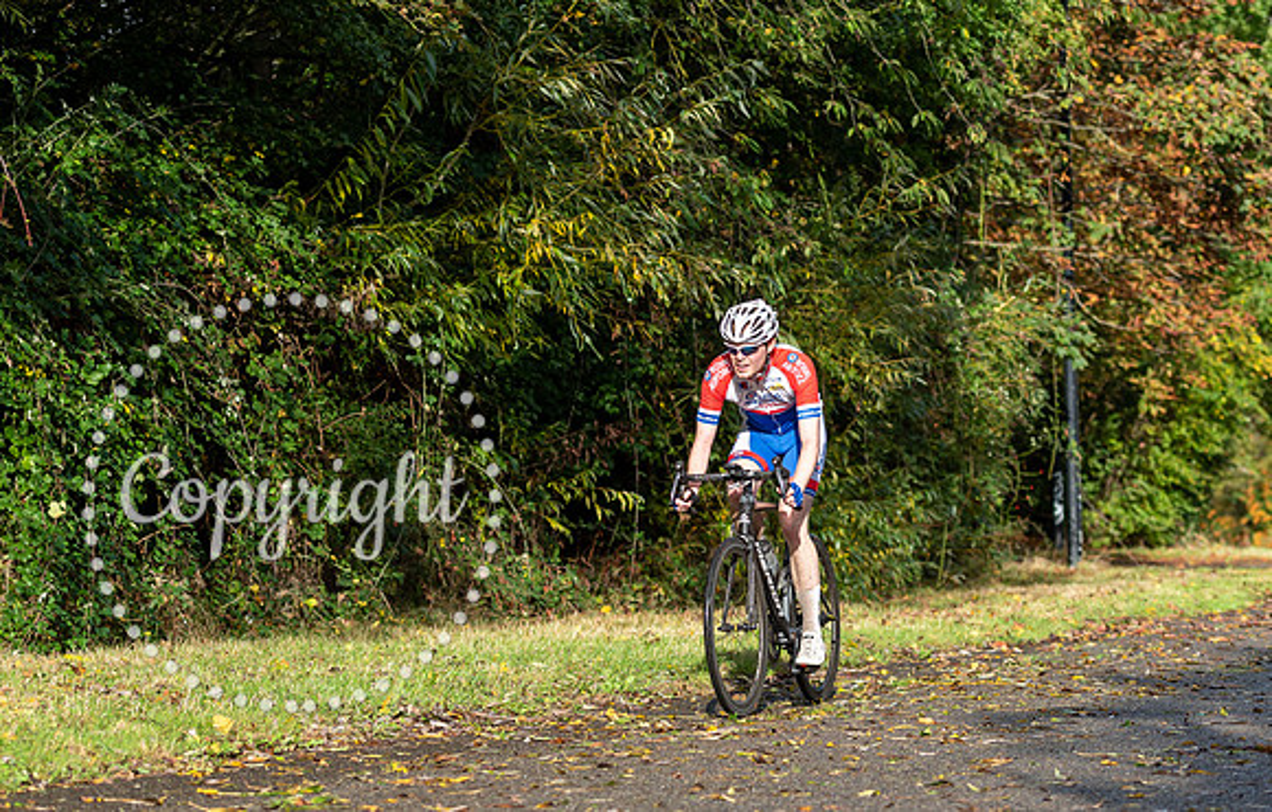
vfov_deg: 13.3
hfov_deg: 20.7
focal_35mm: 100
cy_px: 430
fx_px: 3484
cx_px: 752
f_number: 3.2
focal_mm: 70
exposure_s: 1/2000
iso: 200
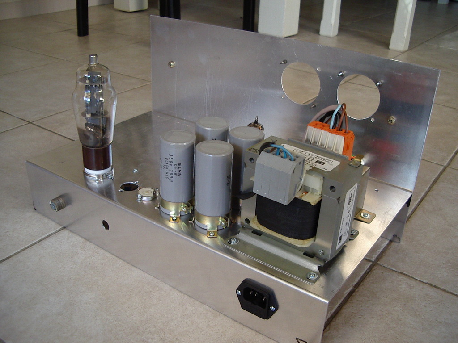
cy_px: 172
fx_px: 503
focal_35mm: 38
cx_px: 229
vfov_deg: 37.7
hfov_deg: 49.0
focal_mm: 5.8
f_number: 2.6
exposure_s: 1/20
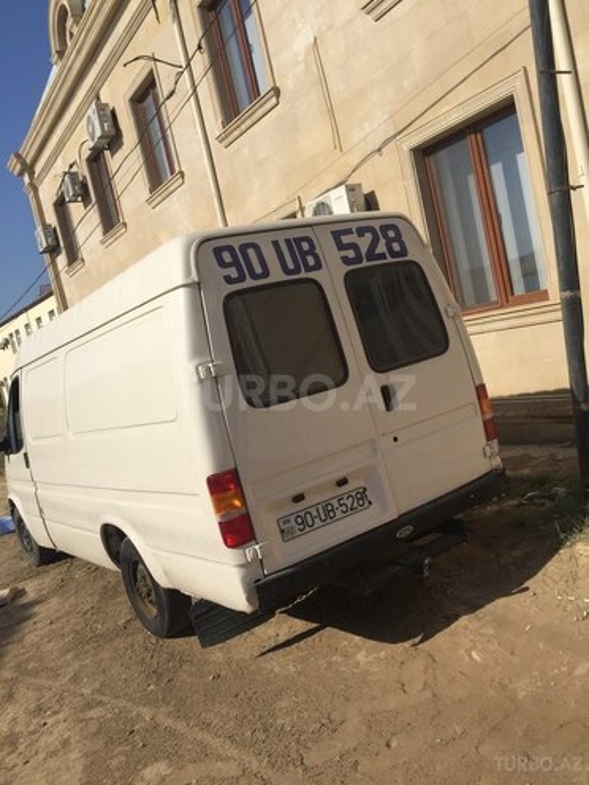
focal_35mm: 29
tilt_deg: -3.7
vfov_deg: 61.7
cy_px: 392
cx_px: 294
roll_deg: +12.1
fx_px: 658
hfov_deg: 48.2
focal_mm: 4.15
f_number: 2.2
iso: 32
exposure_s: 1/3597
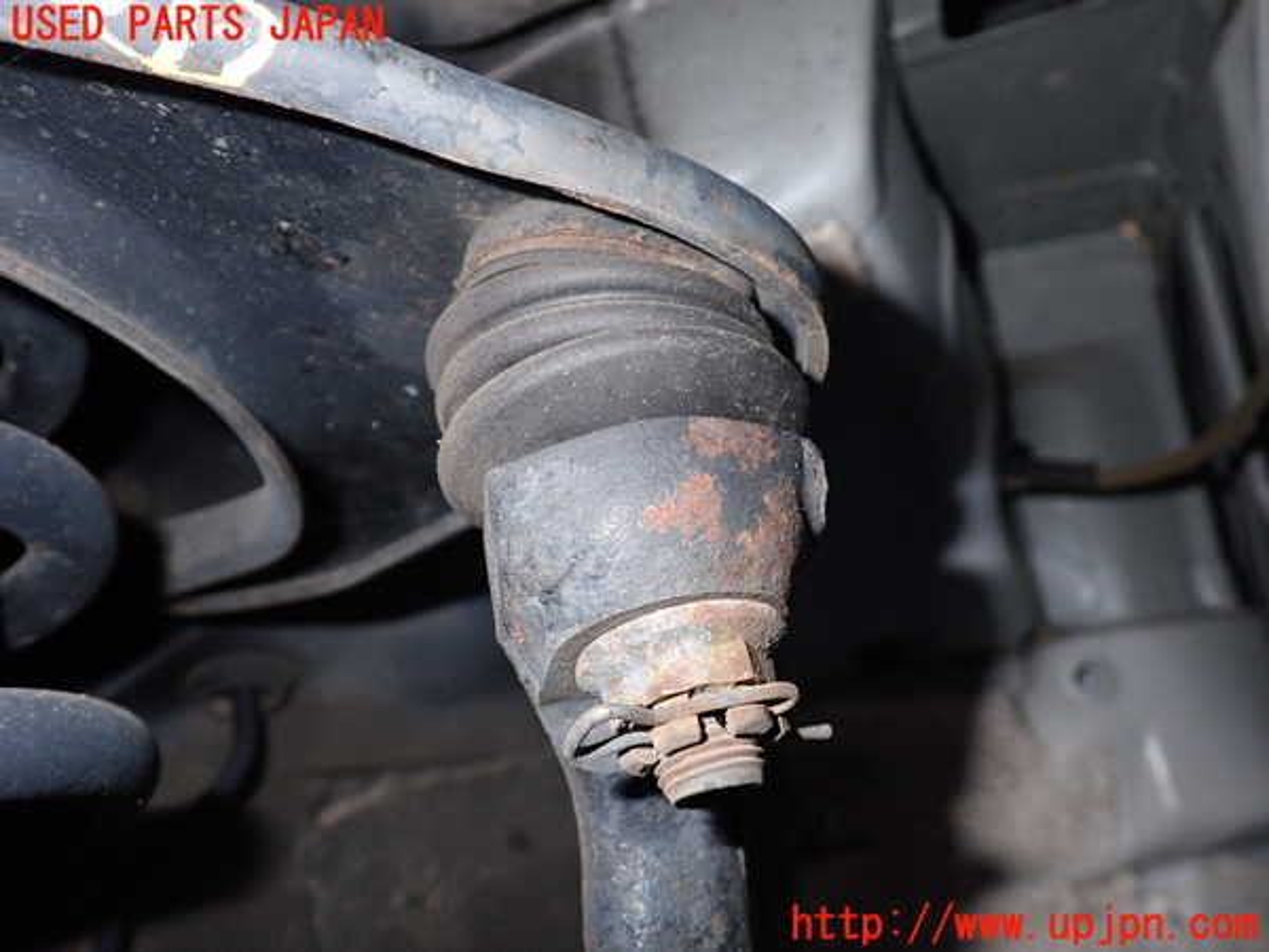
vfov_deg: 46.8
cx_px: 634
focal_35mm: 30
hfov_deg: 60.0
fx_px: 1100
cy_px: 476
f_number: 6.3
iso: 400
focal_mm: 5.4
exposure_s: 1/125
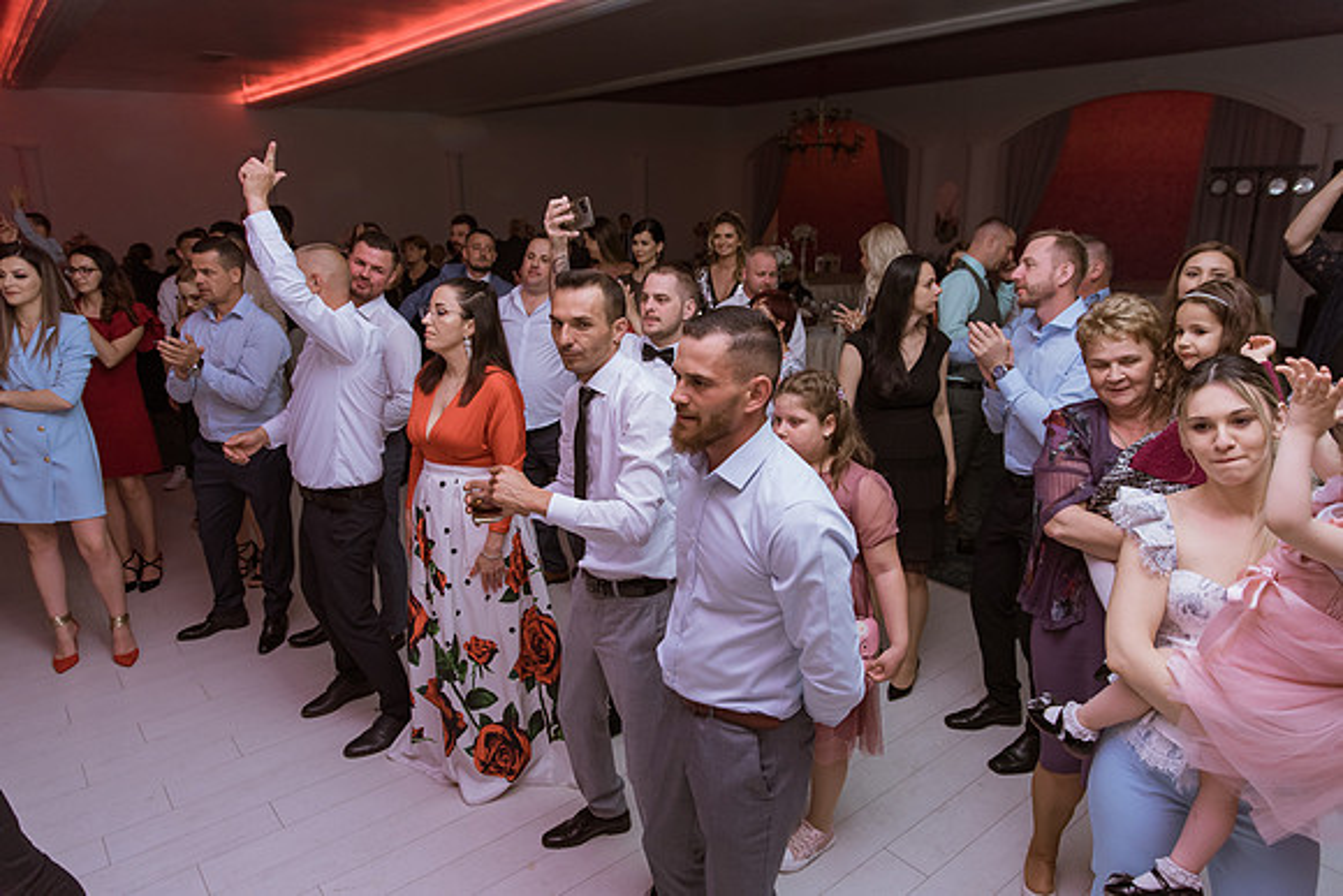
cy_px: 448
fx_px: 896
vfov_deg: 53.2
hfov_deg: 73.7
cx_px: 672
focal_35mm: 24
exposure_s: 1/125
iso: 1000
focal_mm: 24
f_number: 2.8
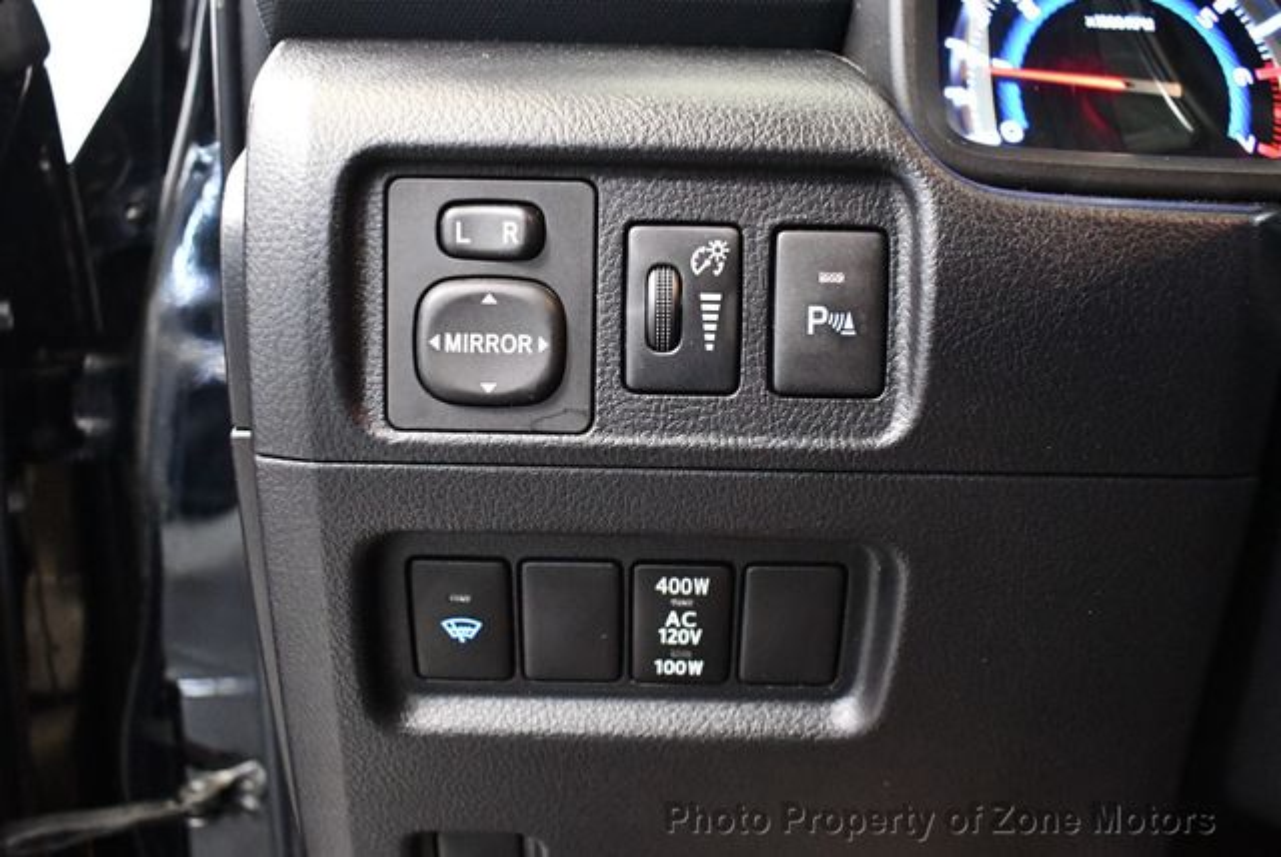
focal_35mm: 36
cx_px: 640
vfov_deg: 36.9
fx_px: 1282
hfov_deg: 53.1
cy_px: 428
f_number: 3.5
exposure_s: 1/60
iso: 7200
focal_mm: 18
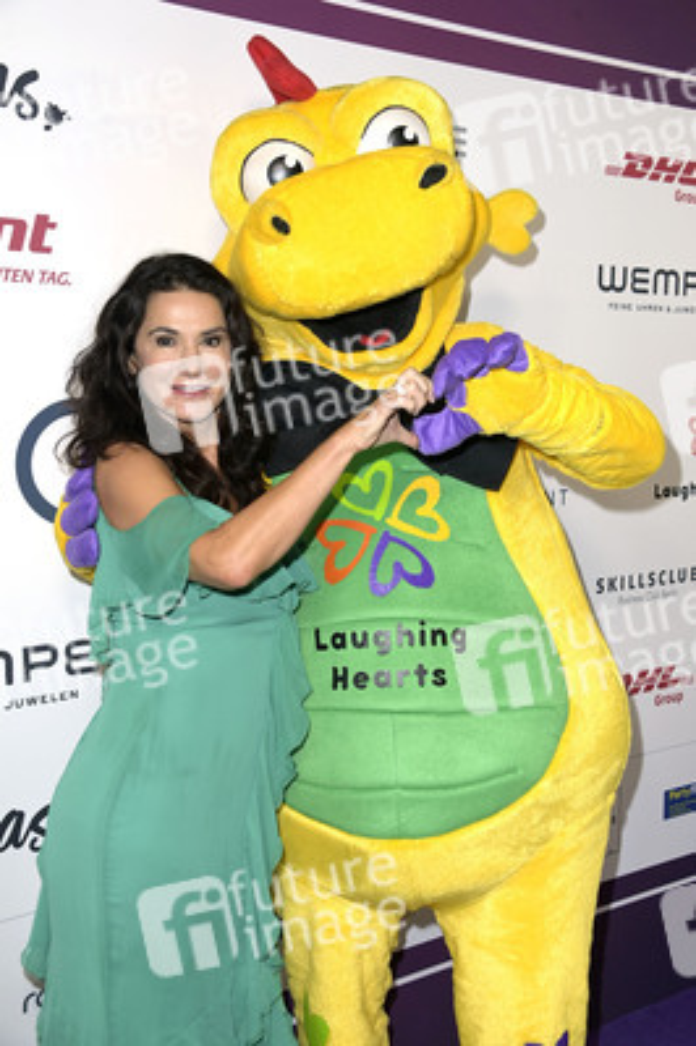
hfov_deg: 29.8
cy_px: 523
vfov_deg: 43.6
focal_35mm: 45
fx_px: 1307
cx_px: 348
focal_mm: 45
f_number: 5.6
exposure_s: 1/250
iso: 640
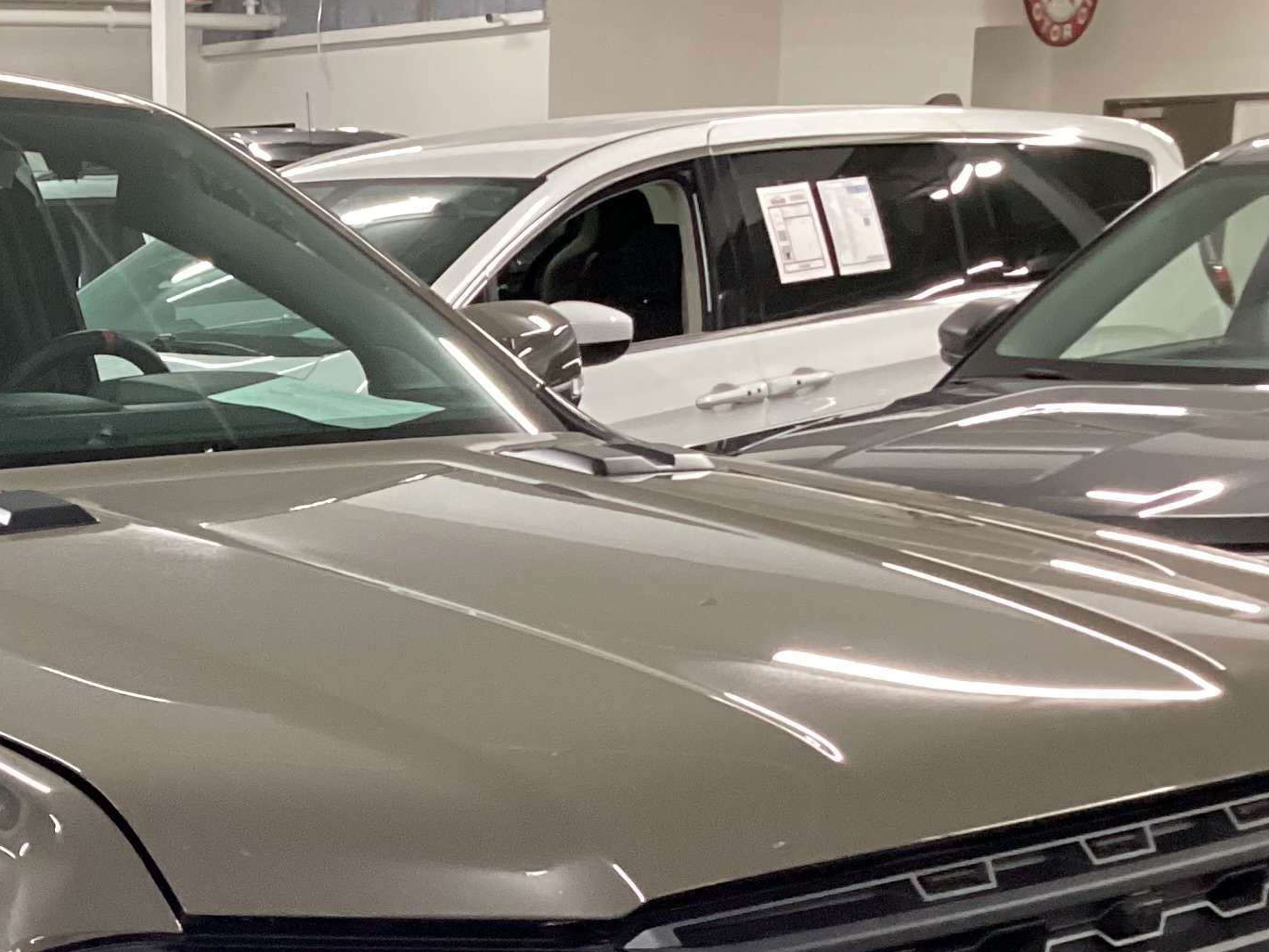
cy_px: 956
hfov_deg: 25.3
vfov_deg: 19.3
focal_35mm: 74
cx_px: 64
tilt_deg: -16.7
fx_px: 2714
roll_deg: +2.1
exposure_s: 1/60
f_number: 2.4
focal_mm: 3.3
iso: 320
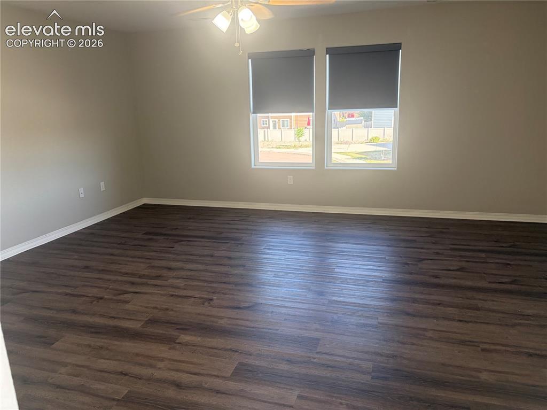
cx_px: 274
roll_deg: +1.3
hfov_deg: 67.3
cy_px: 205
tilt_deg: -12.9
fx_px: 411
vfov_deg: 53.0
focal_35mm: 26
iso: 160
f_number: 1.6
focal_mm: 5.96
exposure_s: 1/120
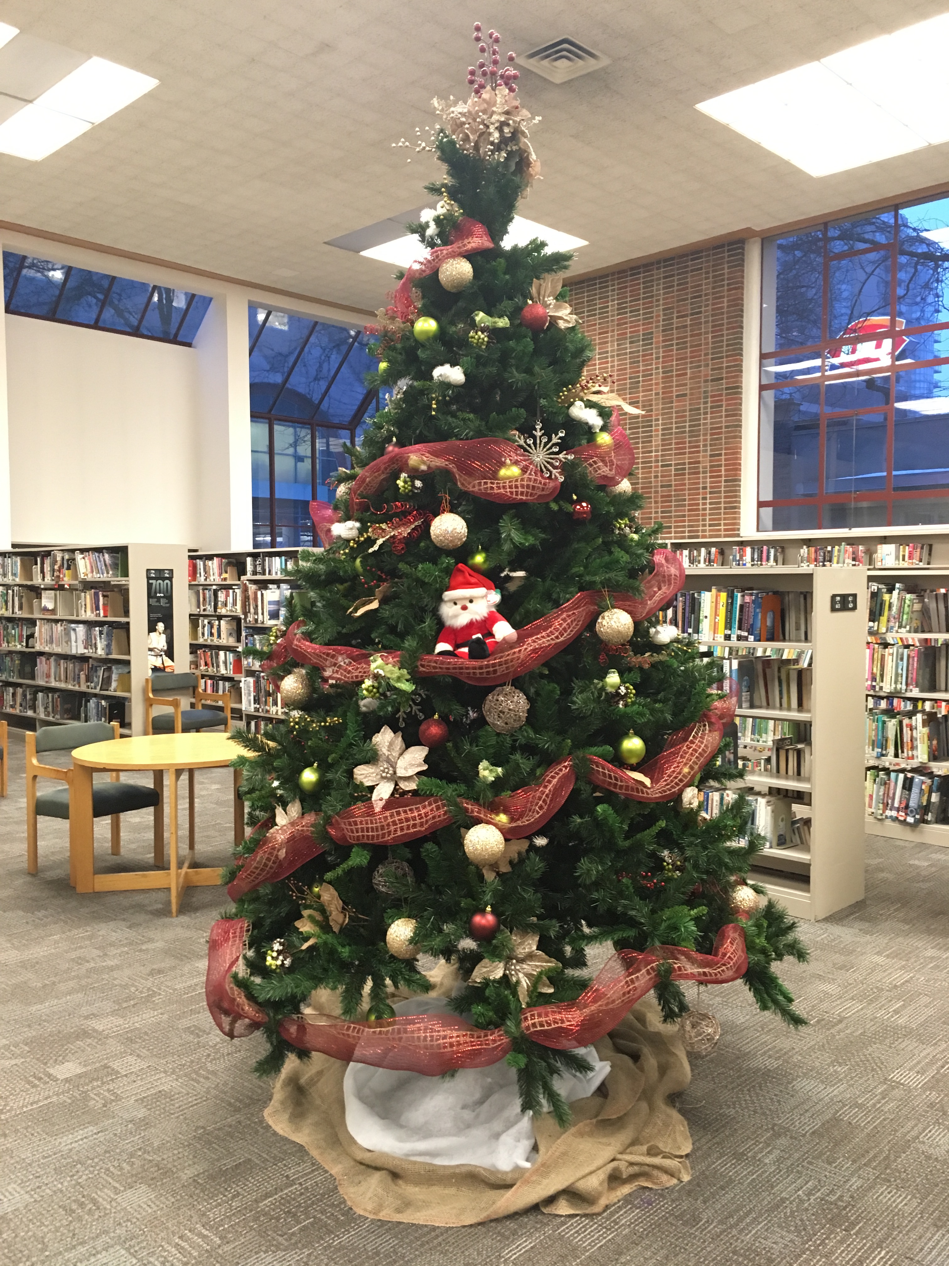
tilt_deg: -3.8
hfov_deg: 48.2
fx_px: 1060
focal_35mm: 29
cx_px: 474
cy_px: 633
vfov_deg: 61.7
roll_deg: +1.6
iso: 200
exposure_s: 1/24
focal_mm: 4.15
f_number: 2.2
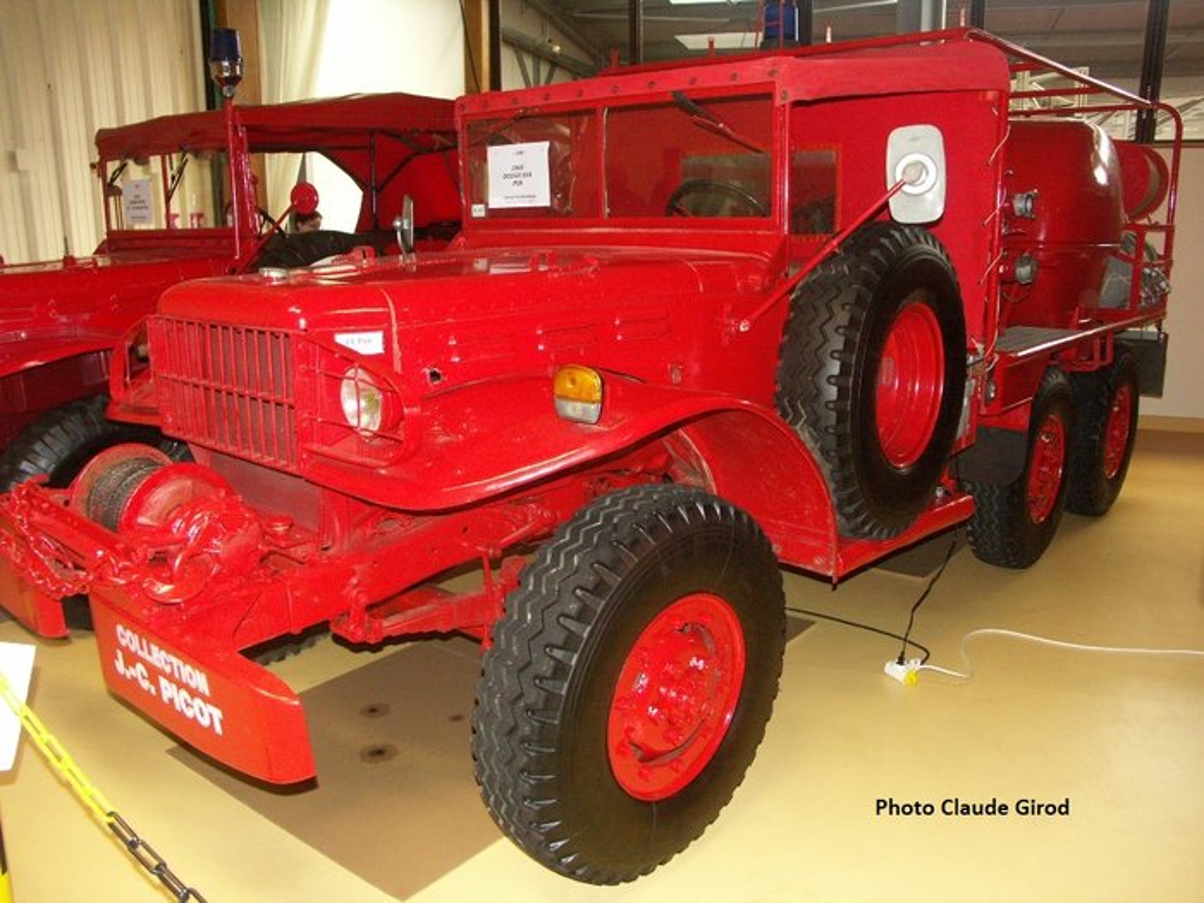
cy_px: 452
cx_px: 602
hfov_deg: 63.4
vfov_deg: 49.7
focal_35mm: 28
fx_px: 974
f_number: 2.8
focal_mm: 7.21
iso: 200
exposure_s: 1/50
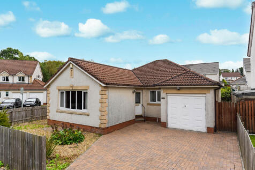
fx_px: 159
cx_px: 128
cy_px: 85
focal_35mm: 22
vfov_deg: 56.1
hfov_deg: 77.3
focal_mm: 22.5
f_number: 5.6
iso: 100
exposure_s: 1/100
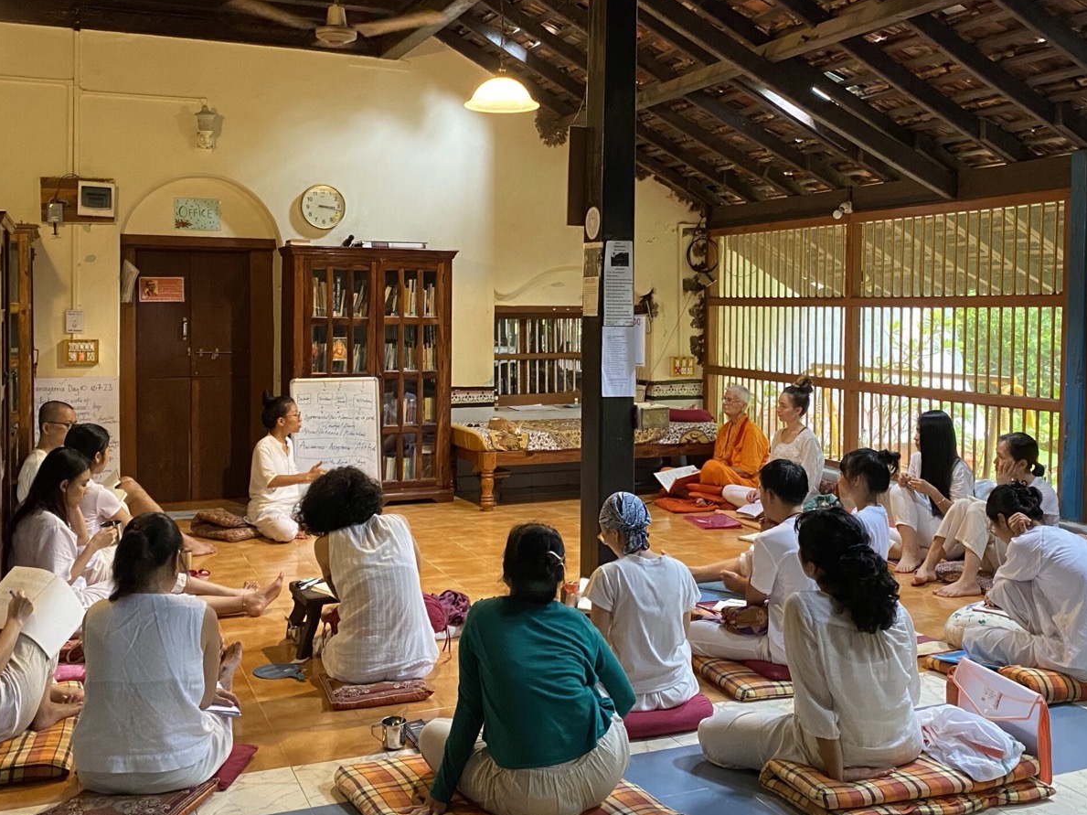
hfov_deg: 52.6
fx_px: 1099
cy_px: 346
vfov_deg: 40.6
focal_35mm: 35
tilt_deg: -2.6
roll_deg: -0.3
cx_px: 522
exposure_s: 1/33
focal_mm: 4.25
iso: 500
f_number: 1.8
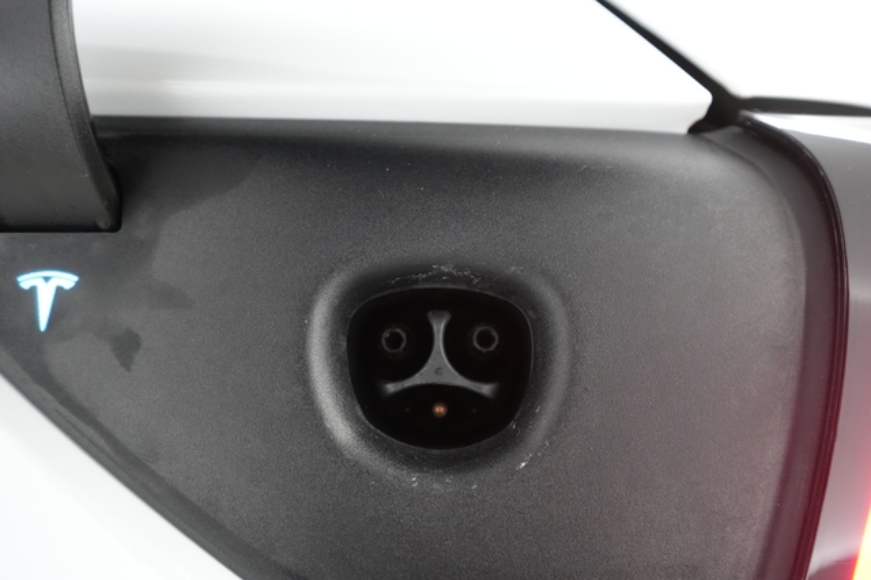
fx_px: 653
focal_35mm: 27
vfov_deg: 47.9
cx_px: 436
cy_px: 290
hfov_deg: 67.4
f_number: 4.5
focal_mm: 27
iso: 6400
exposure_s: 1/100
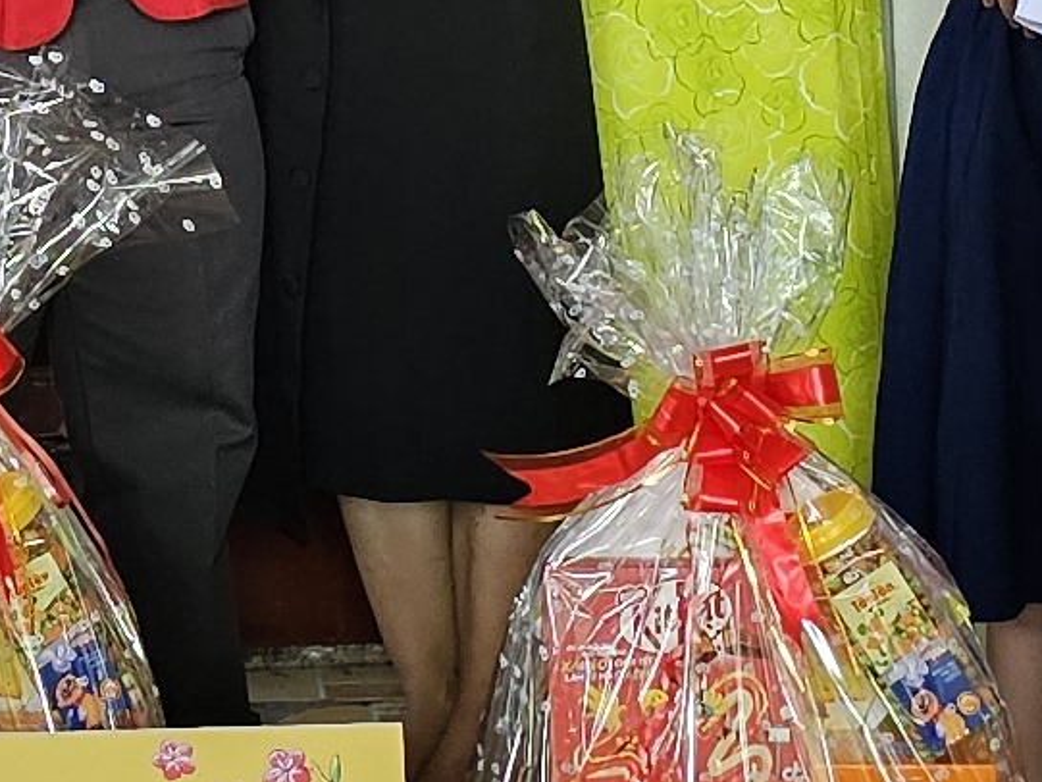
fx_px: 5118
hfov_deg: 11.4
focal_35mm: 170
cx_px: -156
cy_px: -978
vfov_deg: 8.2
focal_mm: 6.3
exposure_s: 1/74
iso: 50
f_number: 1.7
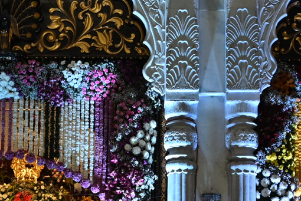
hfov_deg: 17.8
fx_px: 946
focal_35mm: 113
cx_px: 28
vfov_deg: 12.0
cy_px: 216
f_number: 8
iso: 1600
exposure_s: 1/60
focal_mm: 24
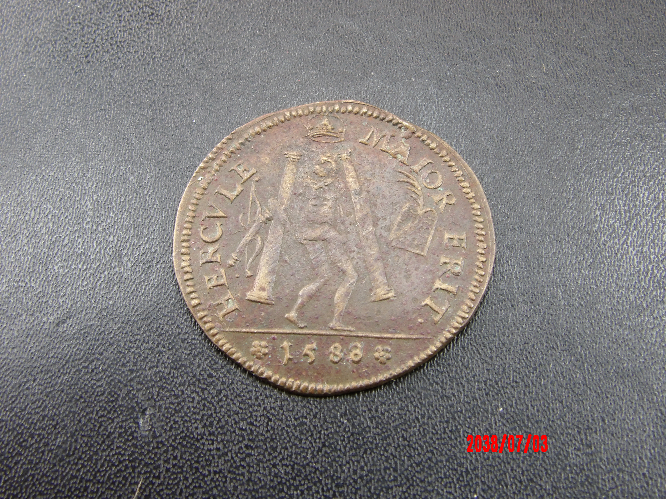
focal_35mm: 51
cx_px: 333
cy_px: 250
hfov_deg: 37.5
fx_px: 981
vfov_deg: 28.6
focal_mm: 9.2
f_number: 5.3
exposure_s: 1/20
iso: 205
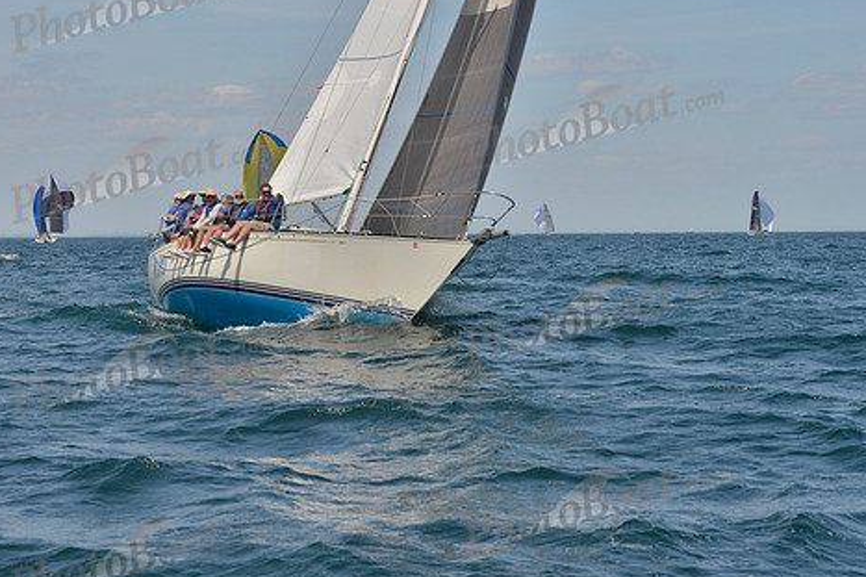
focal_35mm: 87
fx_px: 2092
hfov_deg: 23.4
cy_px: 246
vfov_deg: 15.7
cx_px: 369
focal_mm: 70
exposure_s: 1/800
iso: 400
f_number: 10
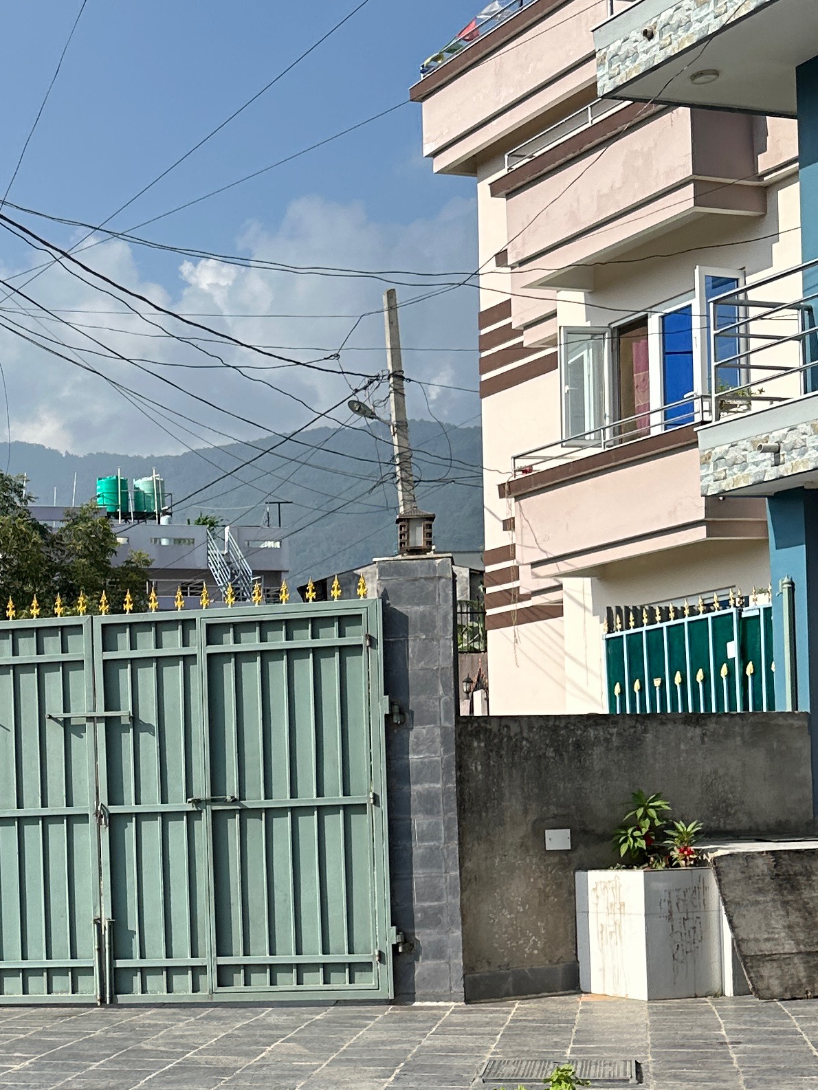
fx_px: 1921
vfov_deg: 31.0
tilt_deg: +1.5
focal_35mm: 61
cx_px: 15
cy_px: 858
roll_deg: +0.8
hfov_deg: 23.1
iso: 80
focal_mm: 6.86
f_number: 1.78
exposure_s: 1/5263
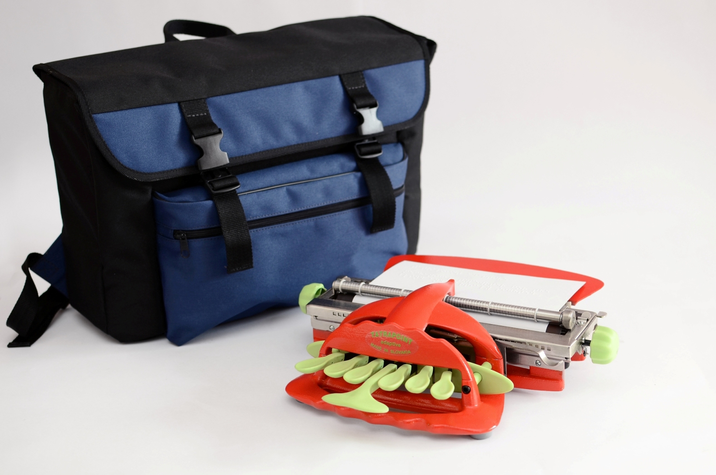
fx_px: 1042
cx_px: 358
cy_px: 238
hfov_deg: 37.9
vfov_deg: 25.6
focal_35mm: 52
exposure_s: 1/160
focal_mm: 35
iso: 200
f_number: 3.5
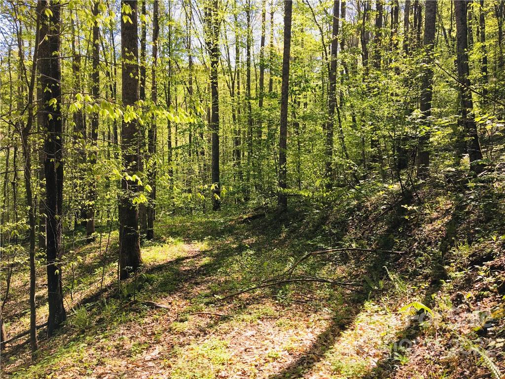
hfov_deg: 61.7
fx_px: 423
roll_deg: -2.3
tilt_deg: -2.5
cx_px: 252
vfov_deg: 48.2
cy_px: 190
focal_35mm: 29
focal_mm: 4.15
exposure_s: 1/416
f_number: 2.2
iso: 25
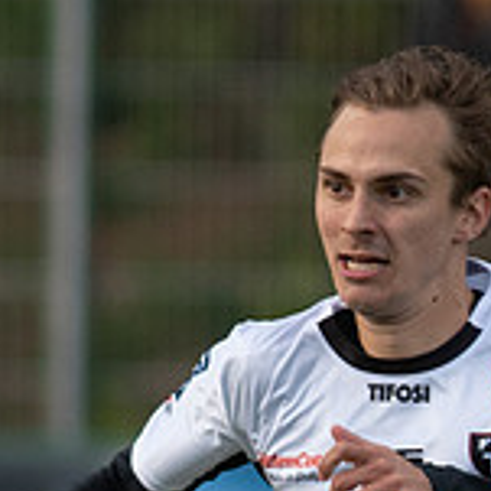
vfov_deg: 0.7
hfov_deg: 0.7
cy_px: 652
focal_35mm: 2373
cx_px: -880
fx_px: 38081
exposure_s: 1/1250
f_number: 3.2
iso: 800
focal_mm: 300
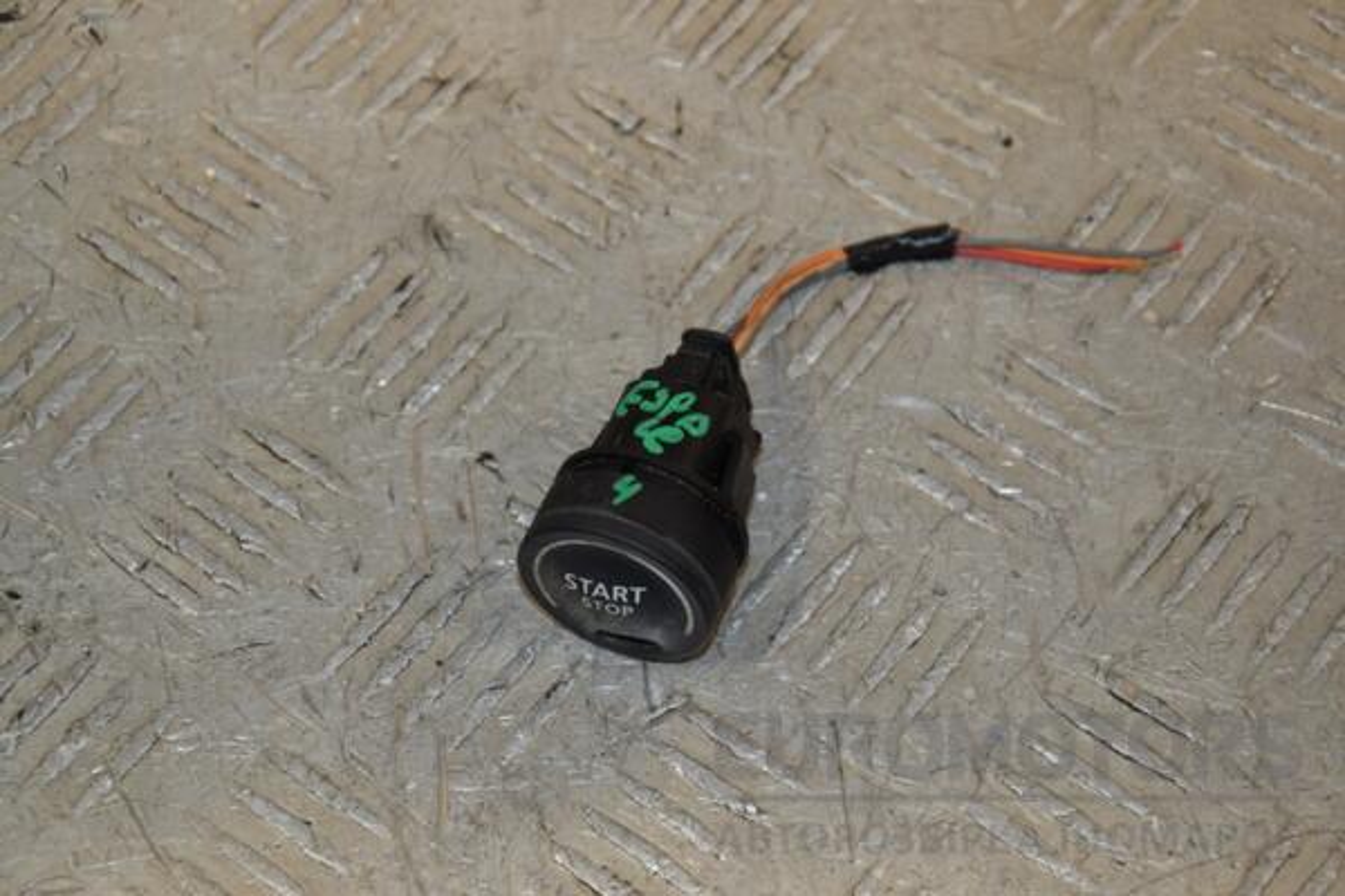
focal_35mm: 112
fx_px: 4203
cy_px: 448
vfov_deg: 12.2
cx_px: 672
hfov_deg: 18.2
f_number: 7.1
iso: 800
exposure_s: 1/200
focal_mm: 75
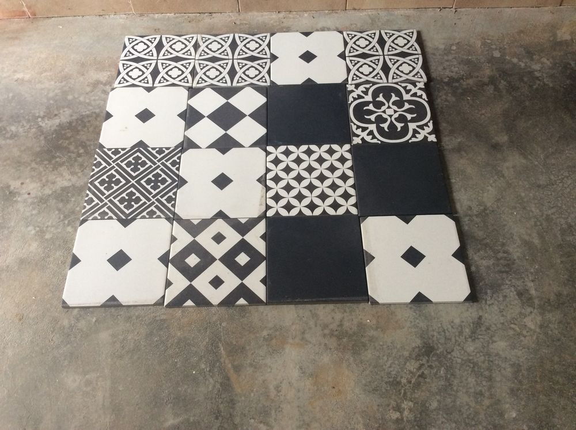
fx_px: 532
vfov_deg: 44.1
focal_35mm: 32
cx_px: 288
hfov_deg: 56.9
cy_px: 215
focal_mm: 3.3
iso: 80
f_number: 2.4
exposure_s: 1/25
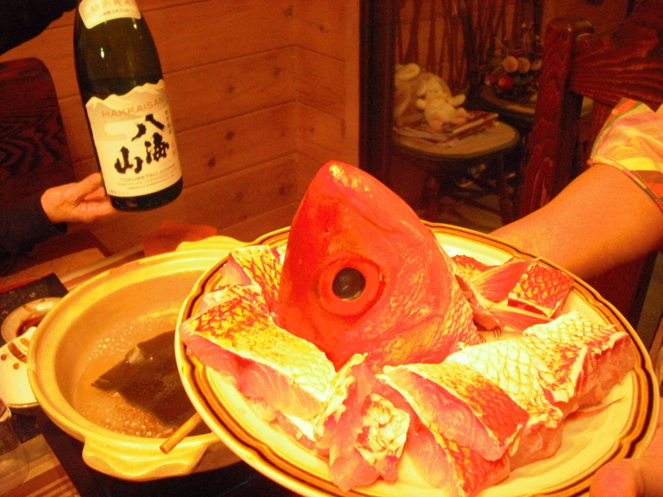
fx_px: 728
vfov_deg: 37.7
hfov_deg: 49.0
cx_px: 332
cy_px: 248
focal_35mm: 38
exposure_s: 1/30
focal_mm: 6.2
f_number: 2.8
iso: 800
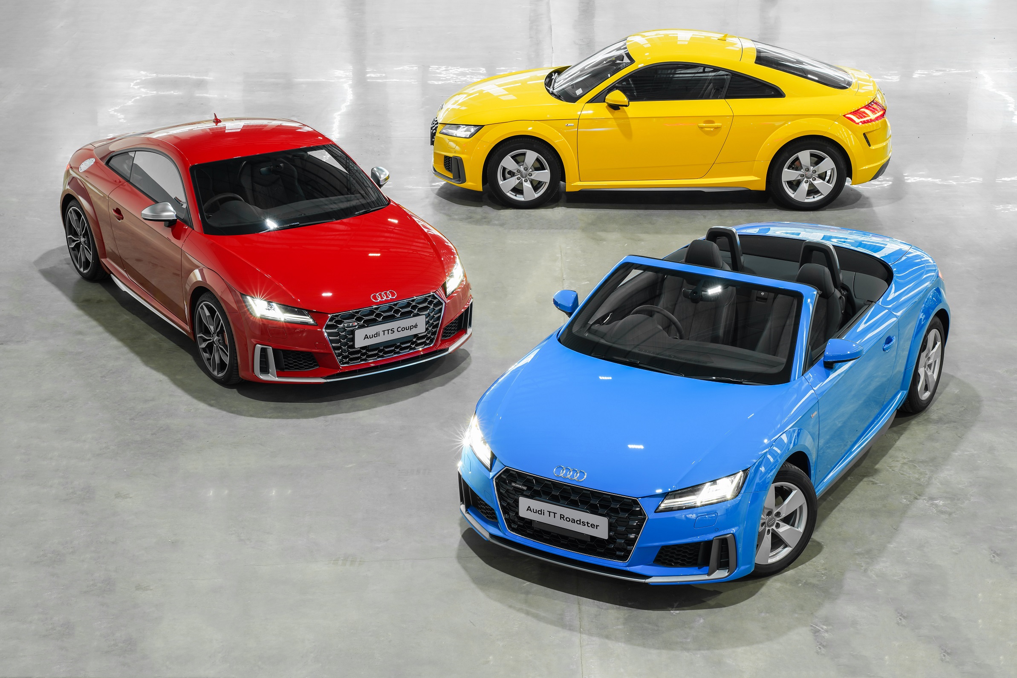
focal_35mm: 65
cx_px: 508
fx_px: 1837
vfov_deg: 20.9
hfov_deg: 31.0
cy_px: 339
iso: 100
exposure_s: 8
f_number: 13
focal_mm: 65
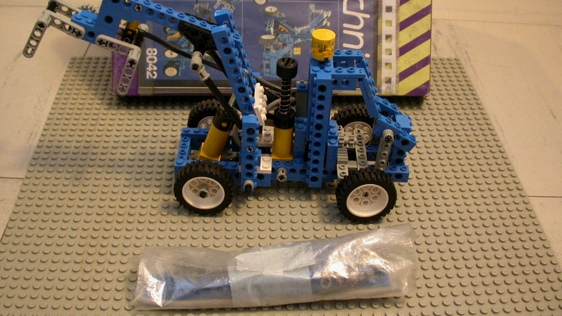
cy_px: 132
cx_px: 257
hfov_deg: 45.4
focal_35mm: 45
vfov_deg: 26.5
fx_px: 671
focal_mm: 7.85
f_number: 2.6
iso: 200
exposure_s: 1/3.1
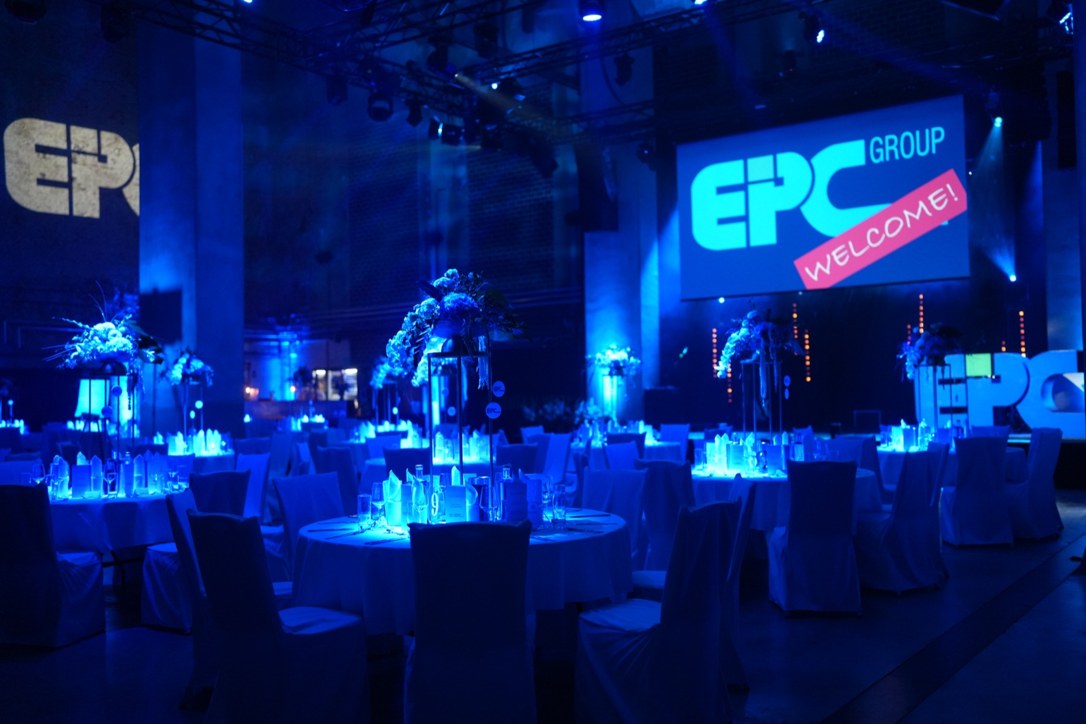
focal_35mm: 35
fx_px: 1056
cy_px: 362
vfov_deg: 37.8
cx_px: 543
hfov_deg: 54.4
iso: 1600
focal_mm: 35
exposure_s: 1/500
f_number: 1.6
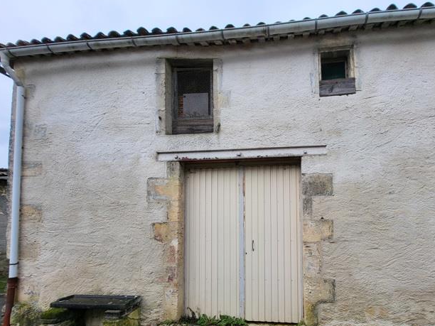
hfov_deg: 89.4
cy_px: 207
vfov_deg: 73.2
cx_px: 269
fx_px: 214
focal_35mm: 17
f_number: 2.2
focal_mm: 1.74
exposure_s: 1/345
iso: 32
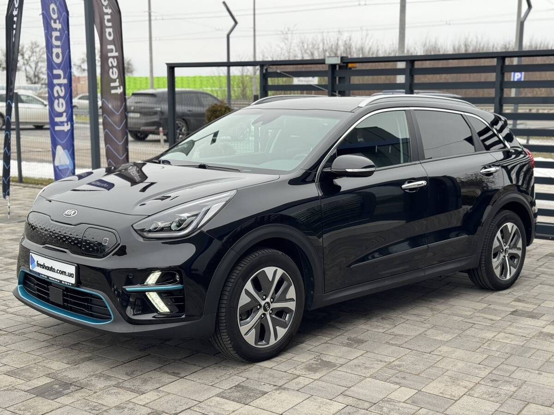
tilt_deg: -8.2
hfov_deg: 39.7
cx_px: 277
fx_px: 768
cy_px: 208
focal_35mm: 48
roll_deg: +0.2
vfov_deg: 30.3
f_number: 1.78
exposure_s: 1/417
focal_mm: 6.76
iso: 64
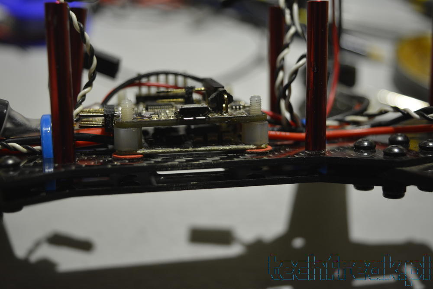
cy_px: 144
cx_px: 216
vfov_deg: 25.1
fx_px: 650
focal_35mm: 54
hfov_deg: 36.9
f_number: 4.8
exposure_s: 1/60
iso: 720
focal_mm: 36
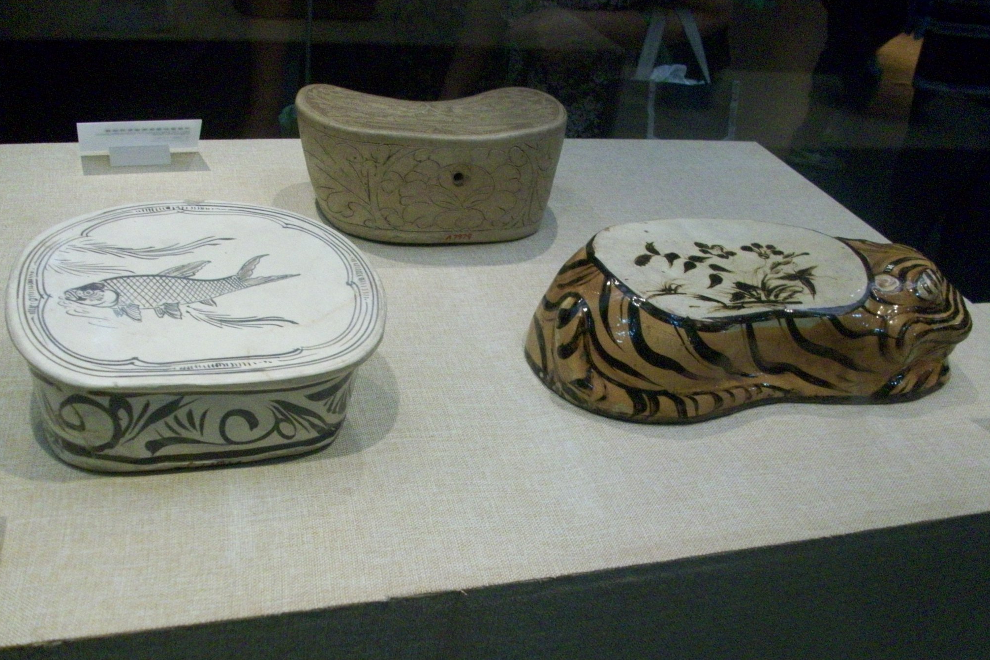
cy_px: 356
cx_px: 490
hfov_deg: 53.1
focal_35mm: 36
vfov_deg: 36.8
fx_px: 990
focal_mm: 5.7
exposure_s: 1/64
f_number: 2.8
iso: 338
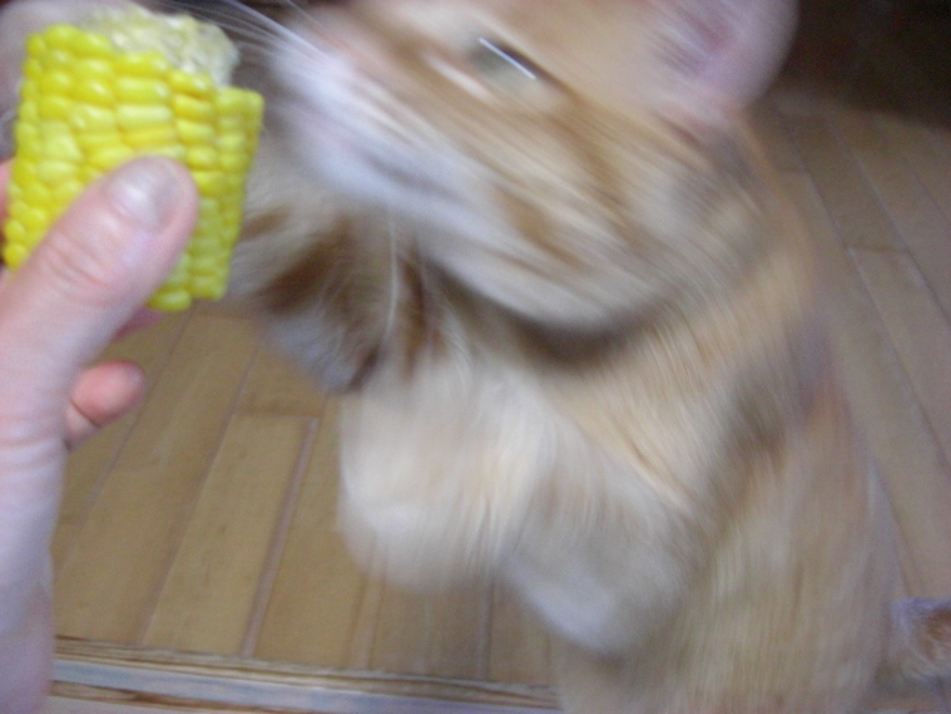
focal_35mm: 38
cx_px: 476
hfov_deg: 49.0
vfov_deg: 37.7
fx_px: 1044
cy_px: 357
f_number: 2.8
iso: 800
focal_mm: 7.9
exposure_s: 1/25
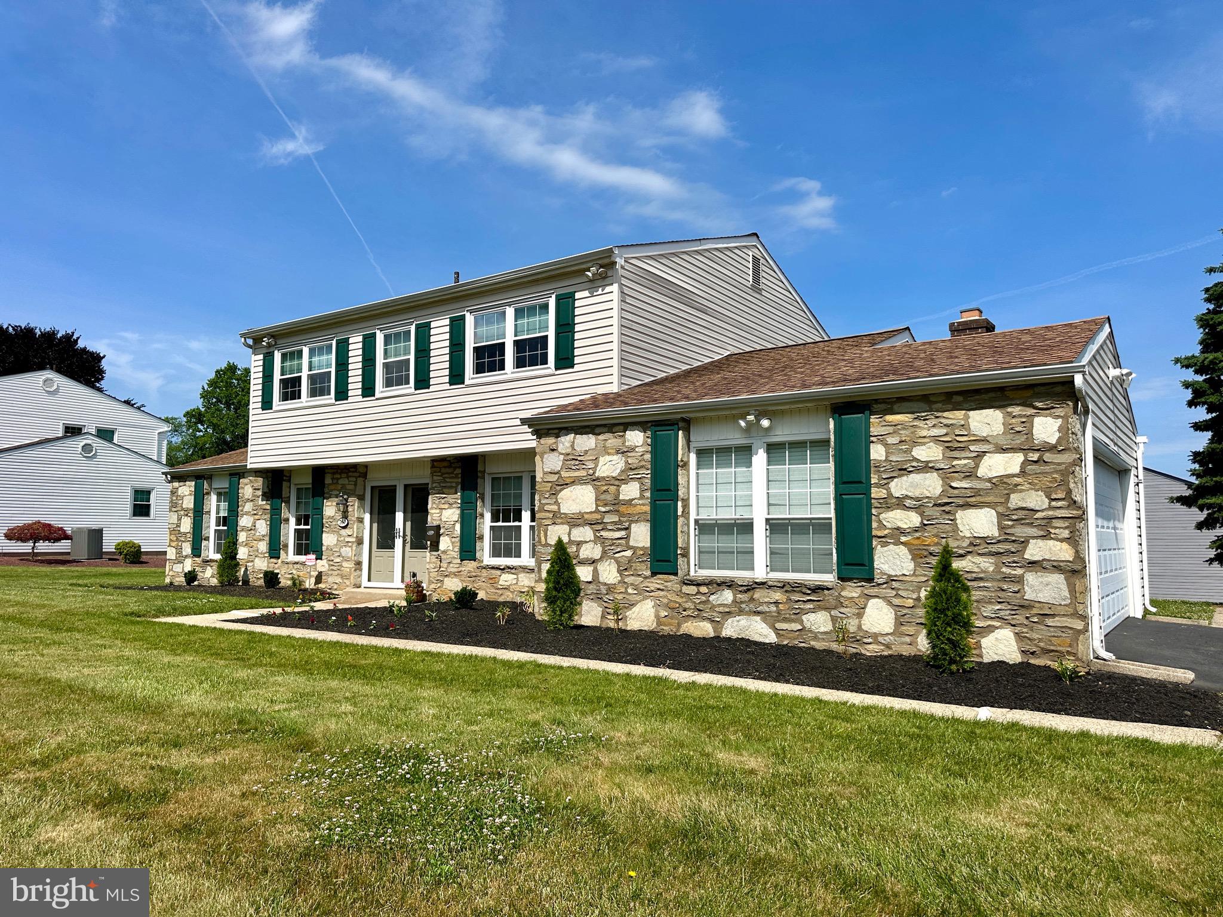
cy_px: 458
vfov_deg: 56.8
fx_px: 848
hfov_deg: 71.6
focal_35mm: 24
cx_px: 612
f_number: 1.78
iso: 80
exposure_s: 1/6623
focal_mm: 6.86
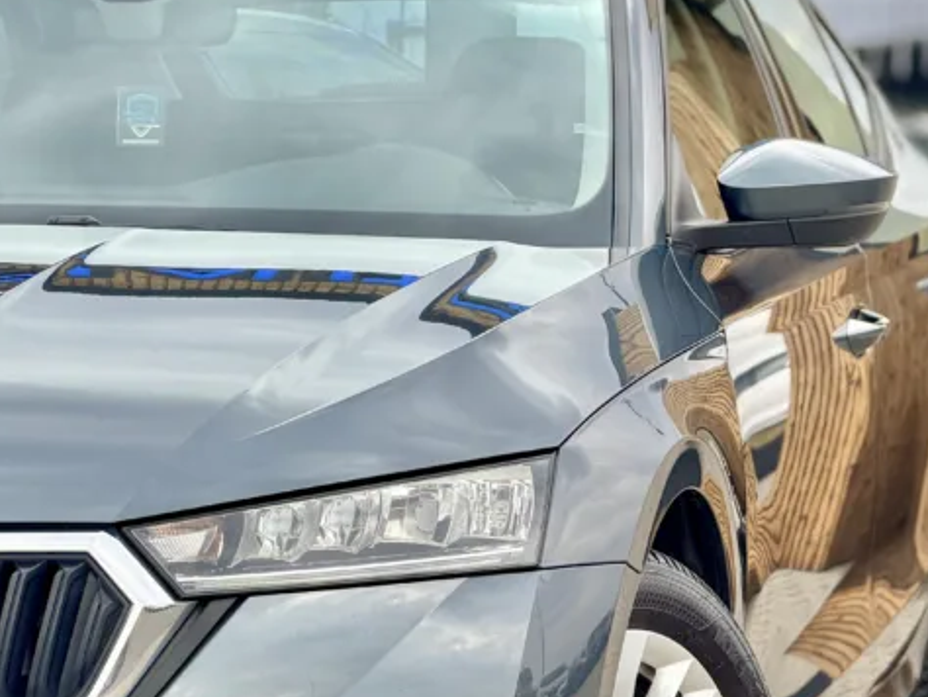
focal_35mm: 216
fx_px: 5794
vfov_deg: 6.9
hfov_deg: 9.1
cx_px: 78
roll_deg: -0.1
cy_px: 395
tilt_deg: -3.2
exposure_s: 1/187
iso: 50
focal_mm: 16.89
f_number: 2.8
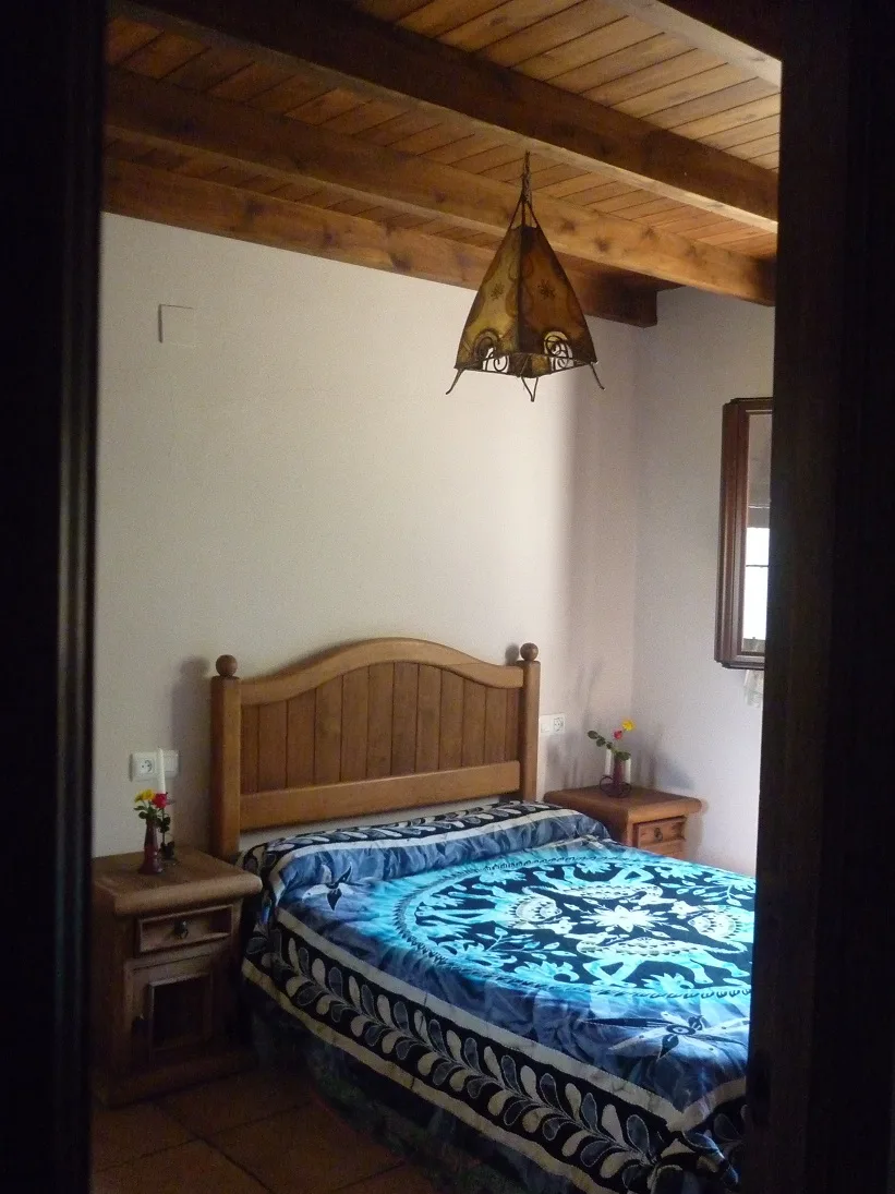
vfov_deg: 55.4
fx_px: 1138
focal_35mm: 33
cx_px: 448
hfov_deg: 42.9
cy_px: 597
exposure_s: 1/60
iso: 800
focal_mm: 5.5
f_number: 2.8
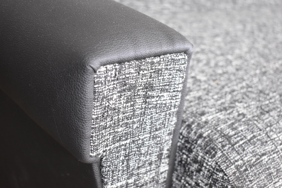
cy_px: 94
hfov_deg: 42.3
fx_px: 365
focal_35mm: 46
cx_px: 141
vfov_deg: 29.0
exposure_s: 1/40
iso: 3200
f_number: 4.2
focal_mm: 31
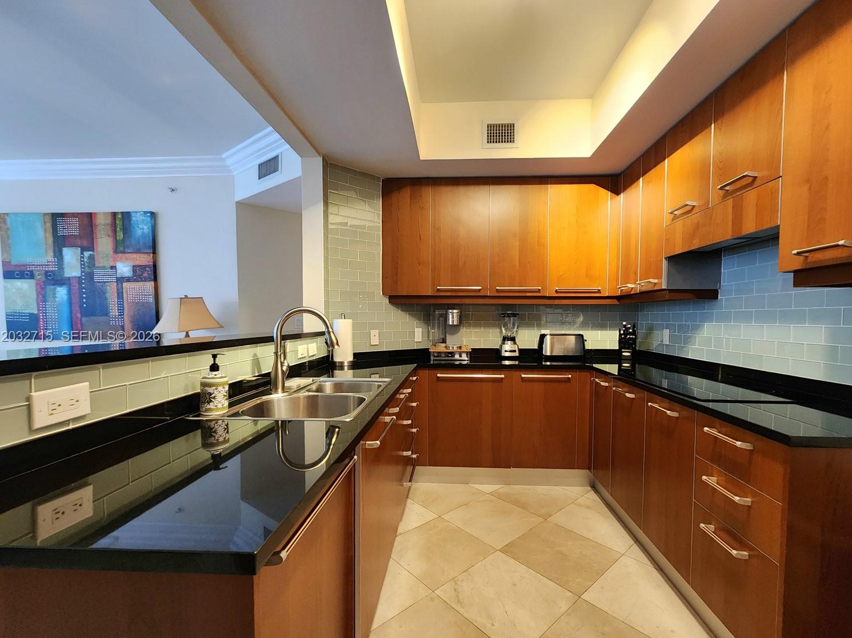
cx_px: 440
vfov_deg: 85.6
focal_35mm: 14
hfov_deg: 102.0
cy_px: 337
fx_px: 345
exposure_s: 1/40
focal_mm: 2.2
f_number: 2.2
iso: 400
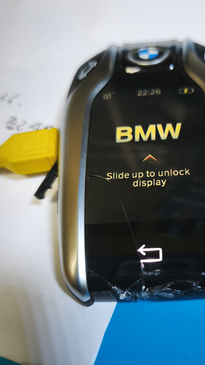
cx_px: 159
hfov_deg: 37.8
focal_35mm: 30
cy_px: 189
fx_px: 290
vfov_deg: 64.3
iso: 320
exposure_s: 1/120
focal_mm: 5.35
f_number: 1.7
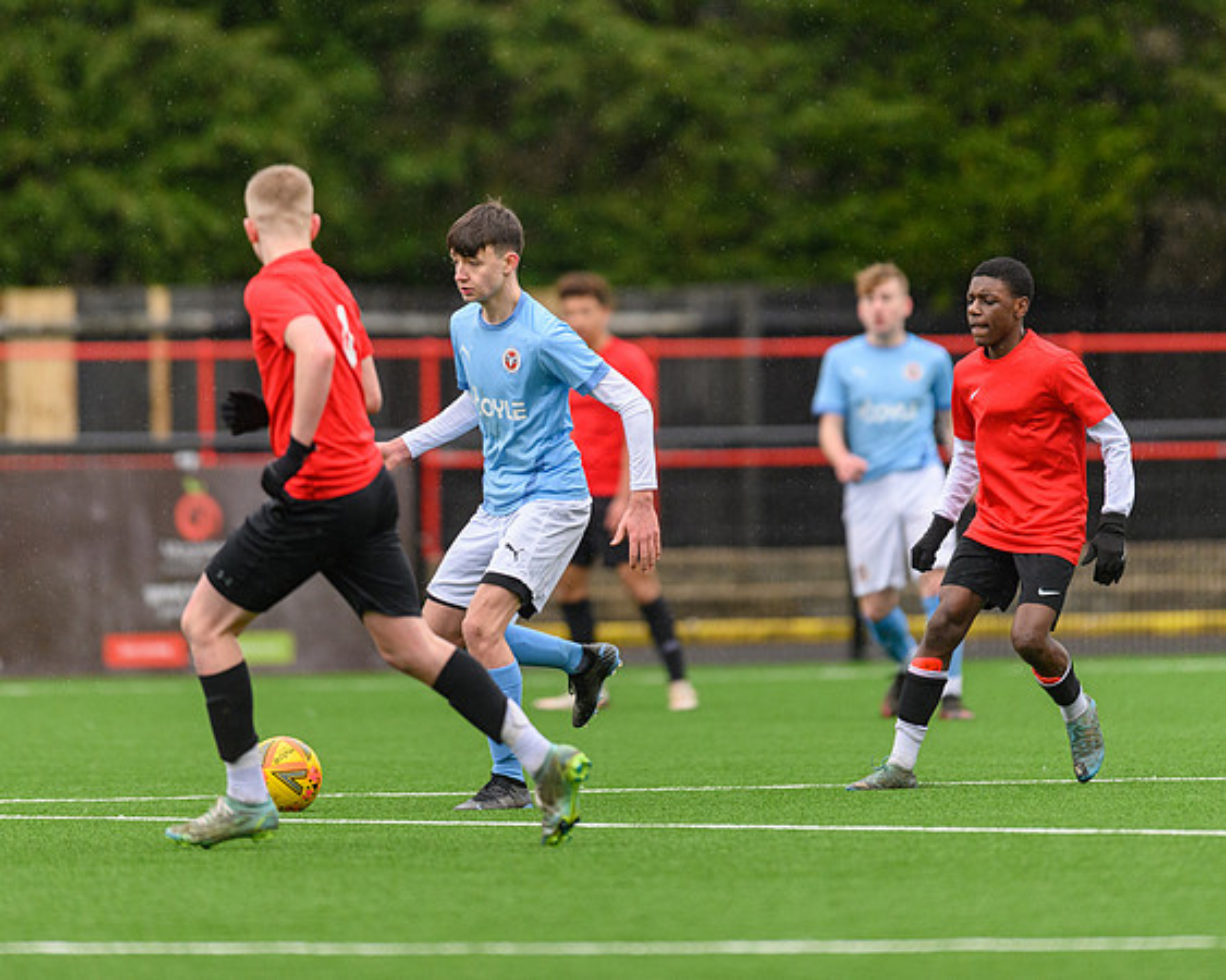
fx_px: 18109
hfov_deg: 3.9
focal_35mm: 499
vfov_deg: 3.1
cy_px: 438
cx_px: 568
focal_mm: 400
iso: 2000
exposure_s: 1/2000
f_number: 2.8
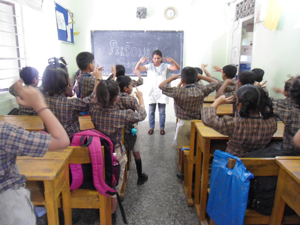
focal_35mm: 26
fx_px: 225
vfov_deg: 53.1
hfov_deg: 67.3
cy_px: 112
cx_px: 150
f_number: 2.8
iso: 400
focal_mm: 4.7
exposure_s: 1/10
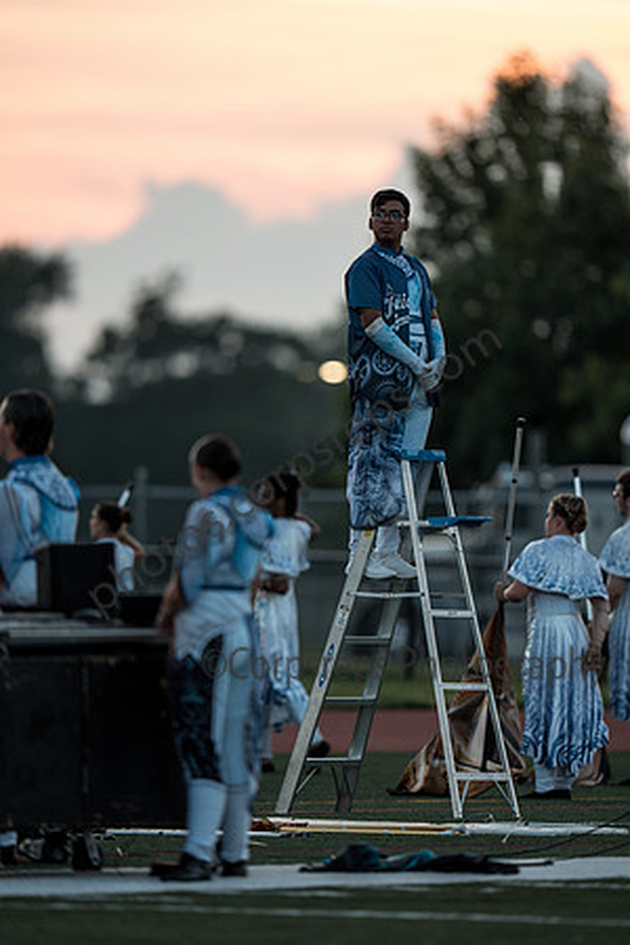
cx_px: 315
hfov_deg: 3.4
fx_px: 10499
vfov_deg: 5.2
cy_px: 472
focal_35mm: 400
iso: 320
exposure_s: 1/500
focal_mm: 400
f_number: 2.8
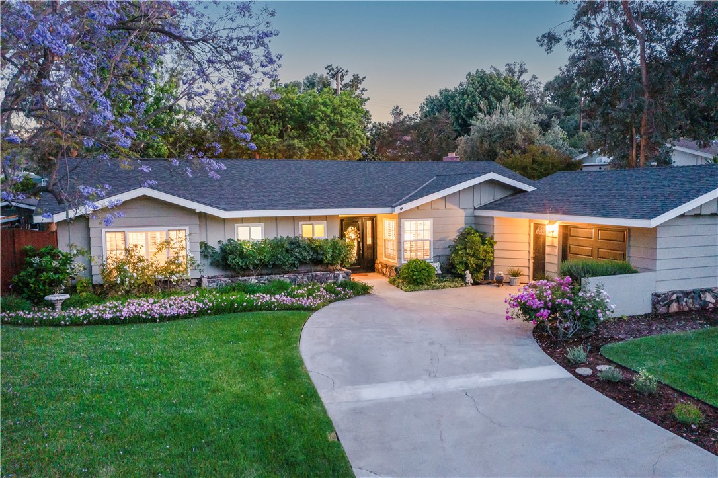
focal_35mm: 28
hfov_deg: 65.5
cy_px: 239
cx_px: 359
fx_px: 558
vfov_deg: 46.4
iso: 800
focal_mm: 10.26
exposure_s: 1/6
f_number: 4
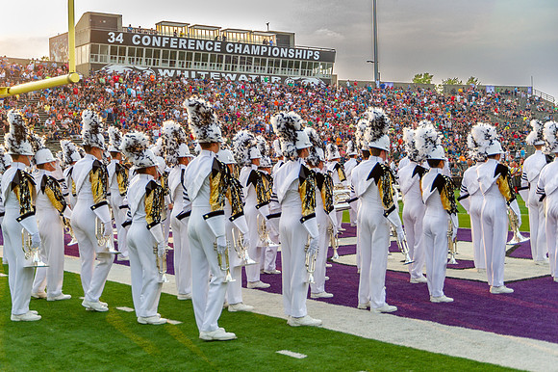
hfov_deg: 37.9
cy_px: 186
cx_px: 271
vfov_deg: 25.7
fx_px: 812
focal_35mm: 52
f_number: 5.6
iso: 640
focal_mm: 50
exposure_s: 1/800
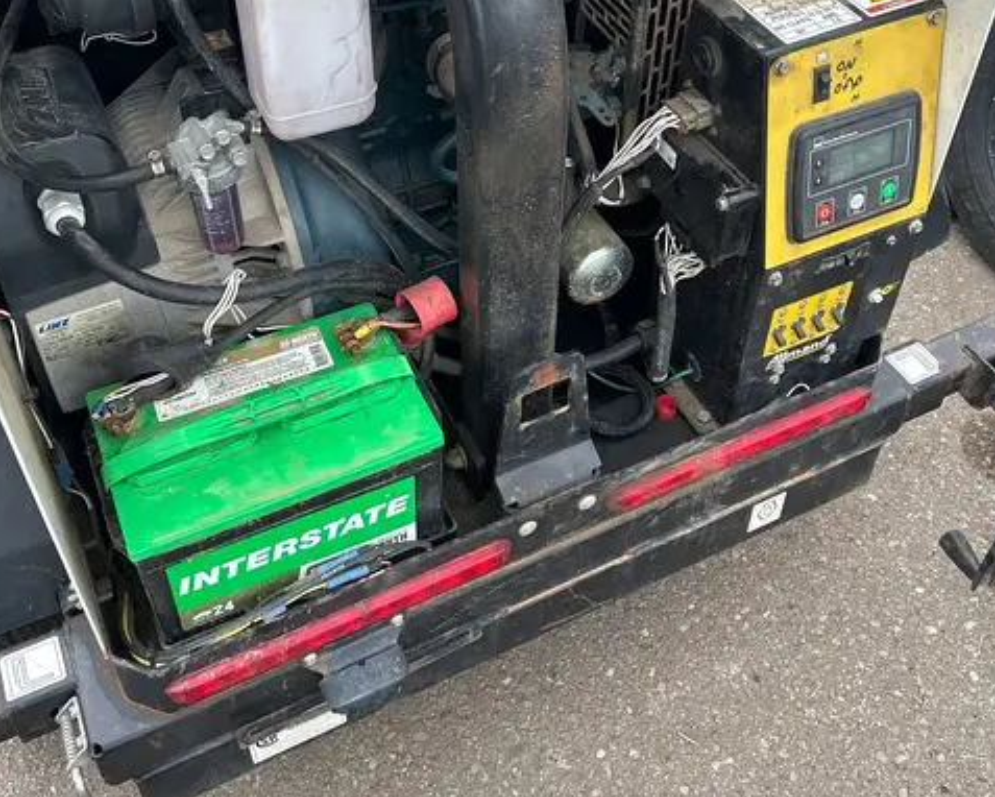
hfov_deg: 46.8
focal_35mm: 39
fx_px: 1149
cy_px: 226
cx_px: 494
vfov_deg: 37.6
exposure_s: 1/578
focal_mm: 5.7
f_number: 1.5
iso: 50
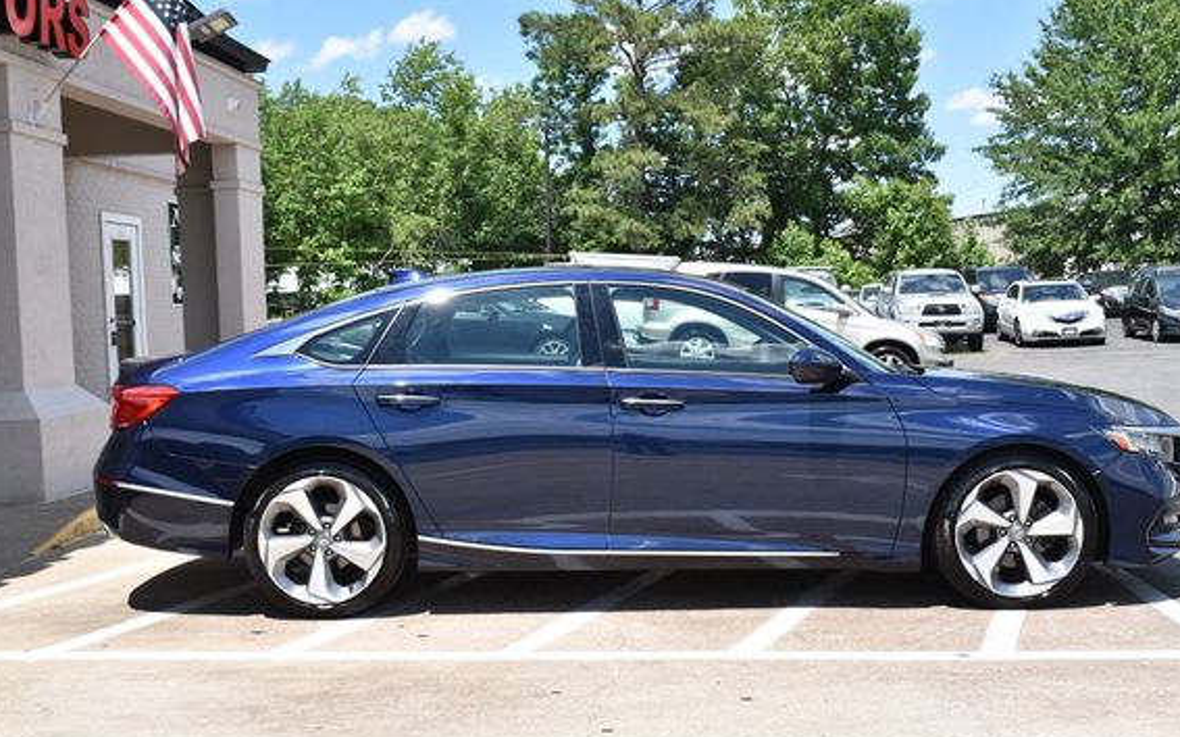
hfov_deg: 43.0
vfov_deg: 27.6
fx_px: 1497
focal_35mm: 47
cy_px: 377
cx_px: 620
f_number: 8
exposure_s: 1/500
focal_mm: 27
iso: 200
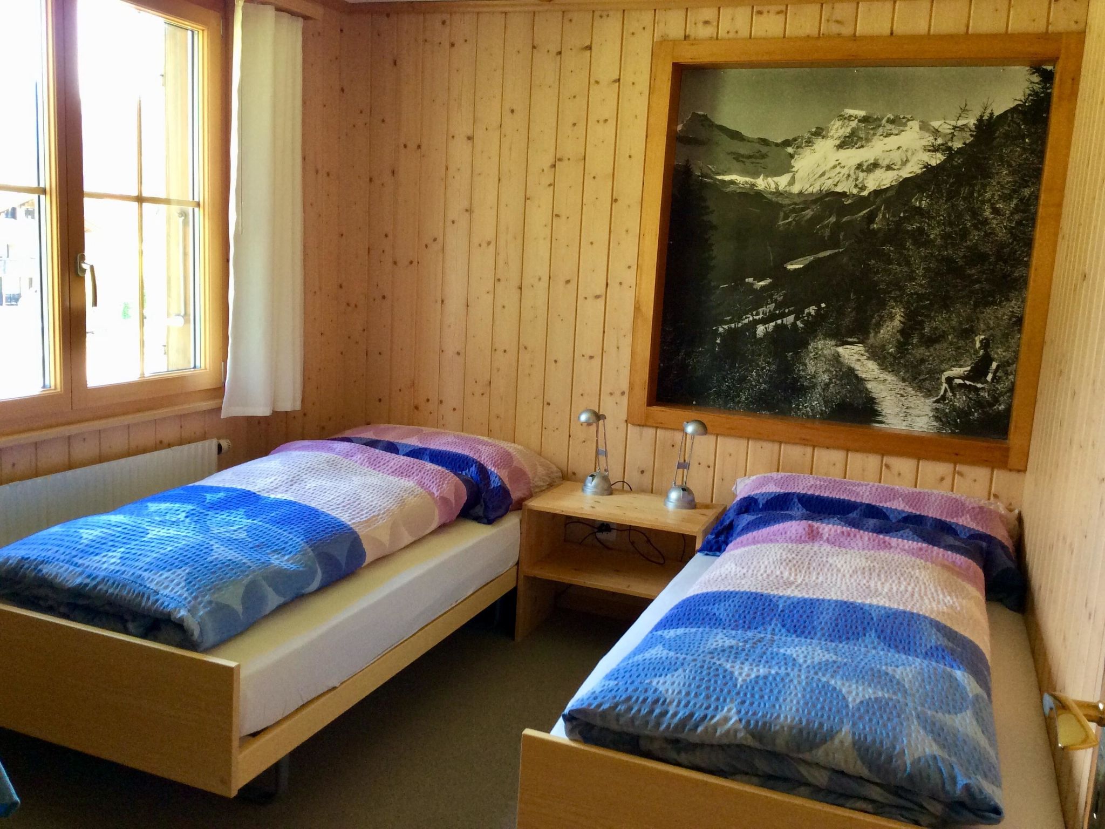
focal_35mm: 32
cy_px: 414
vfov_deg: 44.2
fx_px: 1021
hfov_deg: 56.8
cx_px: 552
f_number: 2.4
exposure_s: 1/25
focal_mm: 3.3
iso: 80
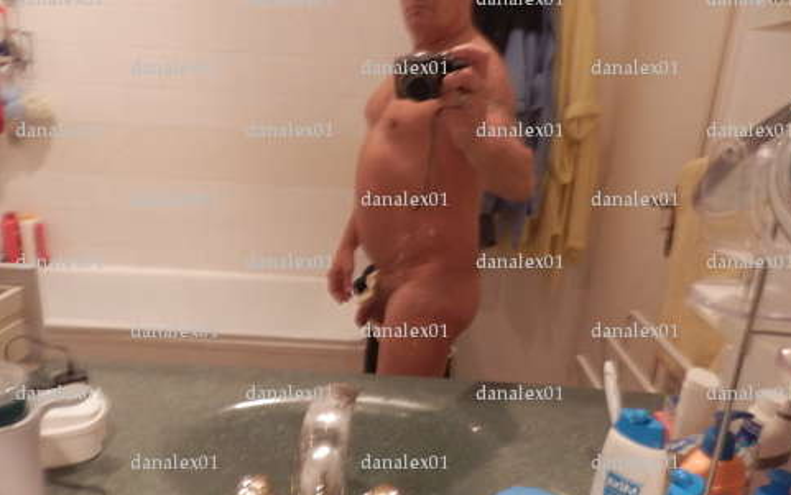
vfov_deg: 46.0
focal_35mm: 27
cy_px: 276
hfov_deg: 68.4
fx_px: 582
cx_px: 401
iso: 400
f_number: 3
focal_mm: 4.5
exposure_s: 1/10
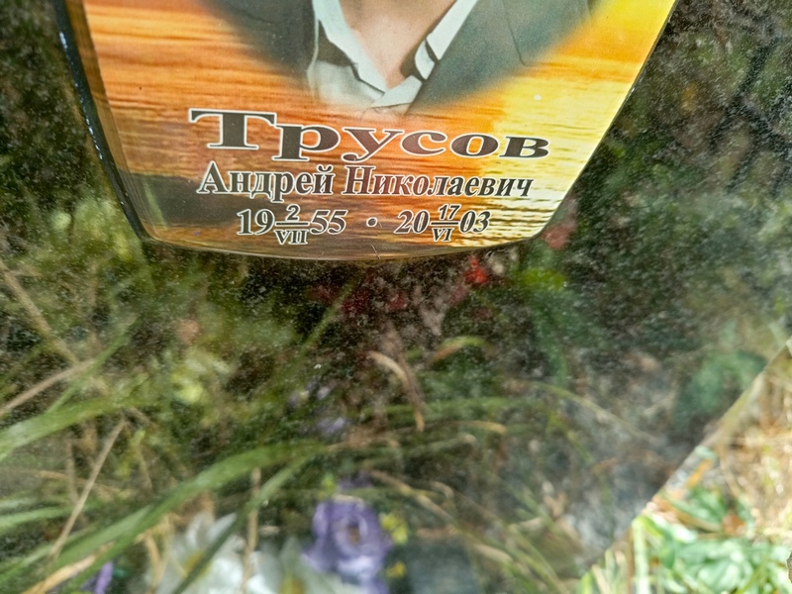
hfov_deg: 69.4
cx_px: 396
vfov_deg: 54.9
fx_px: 572
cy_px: 297
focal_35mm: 25
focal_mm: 4.76
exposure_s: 1/100
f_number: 1.69
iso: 133
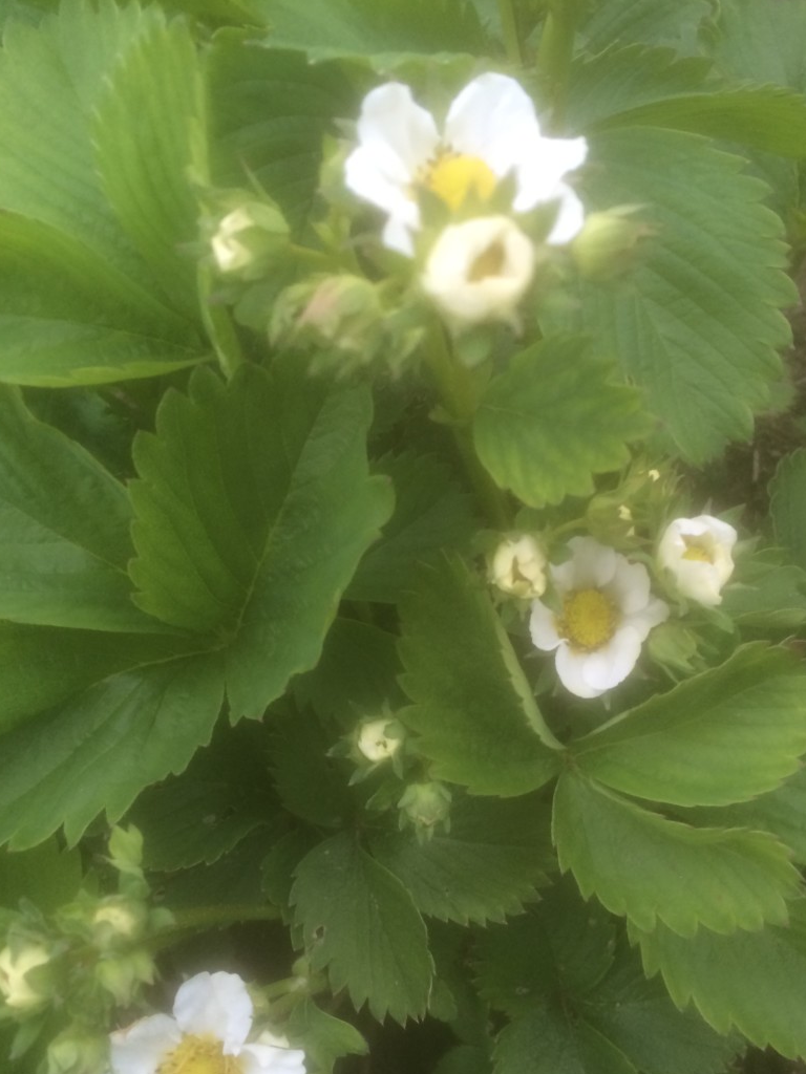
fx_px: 1056
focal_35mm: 34
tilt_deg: -55.5
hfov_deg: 41.7
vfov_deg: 53.7
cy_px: 619
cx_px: 461
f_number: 2.2
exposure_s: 1/30
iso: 40
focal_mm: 4.15
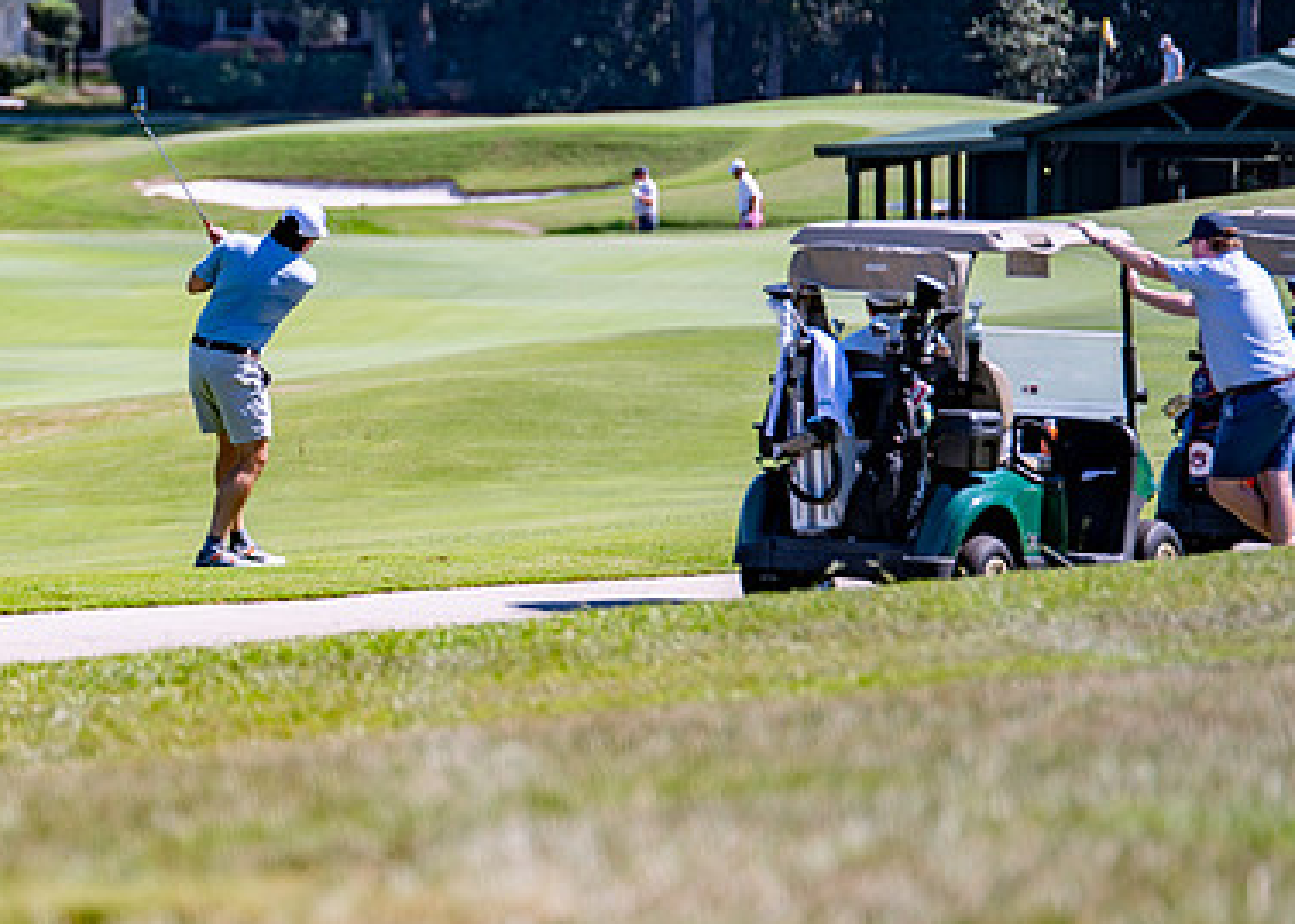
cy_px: 331
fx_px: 12978
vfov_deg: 4.1
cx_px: 105
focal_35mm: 353
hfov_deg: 5.7
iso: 100
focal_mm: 165
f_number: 2.8
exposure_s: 1/1600
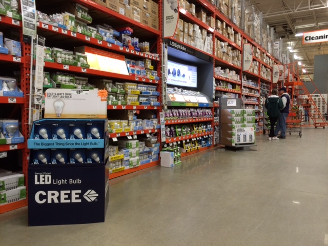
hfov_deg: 60.0
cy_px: 123
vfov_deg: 46.8
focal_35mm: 30
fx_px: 284
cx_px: 164
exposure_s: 1/30
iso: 64
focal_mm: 4.12
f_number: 2.2
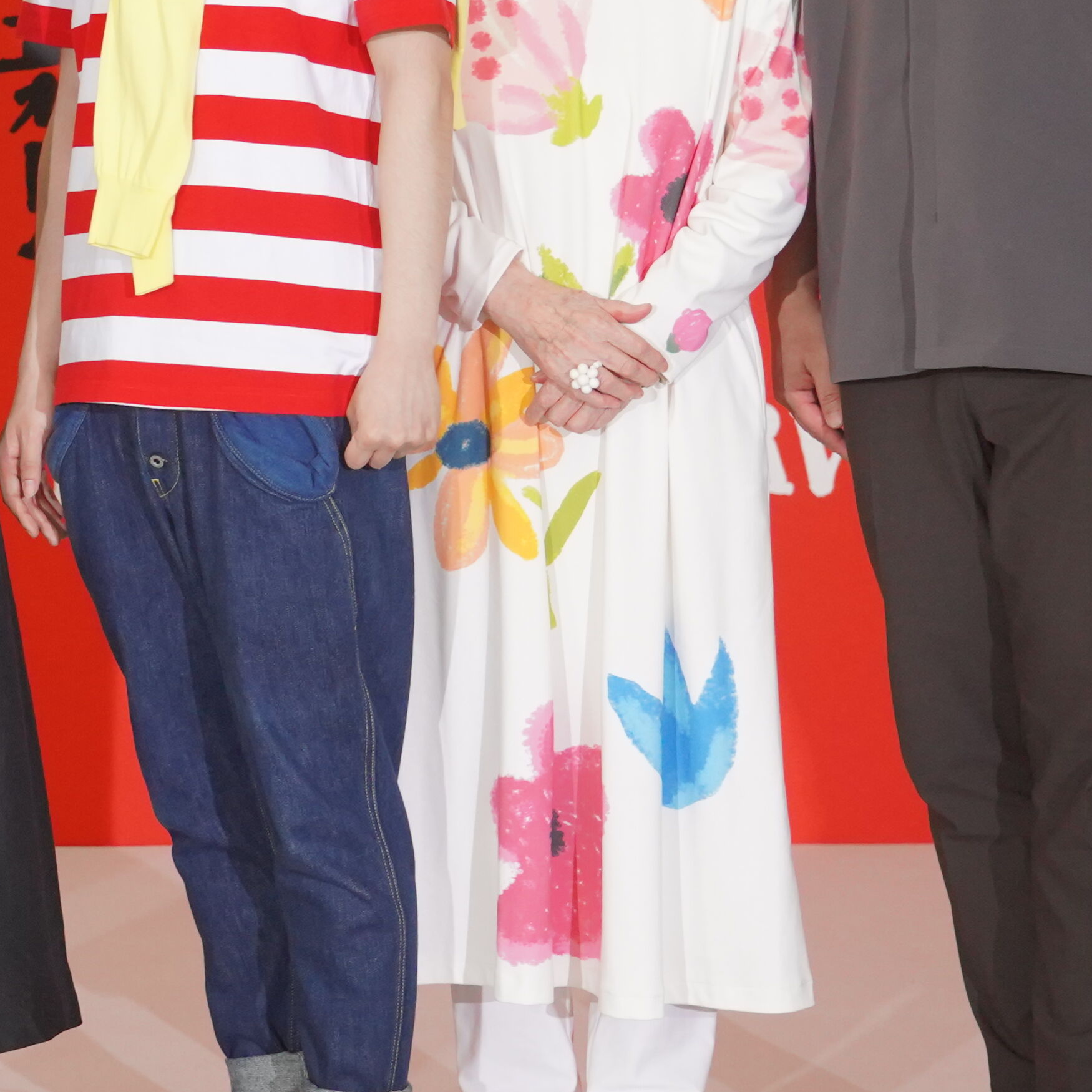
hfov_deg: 12.7
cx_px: -265
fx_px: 4783
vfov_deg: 13.0
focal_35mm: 134
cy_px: 292
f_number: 4.5
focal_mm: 46
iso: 2500
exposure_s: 1/500
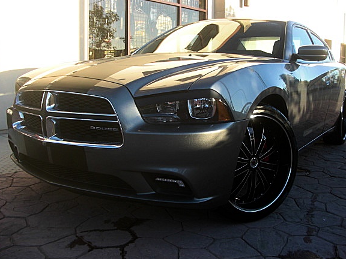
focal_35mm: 40
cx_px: 184
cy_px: 122
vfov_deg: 35.9
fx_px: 400
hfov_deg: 46.8
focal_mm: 6.3
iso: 50
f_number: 2.8
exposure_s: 1/200
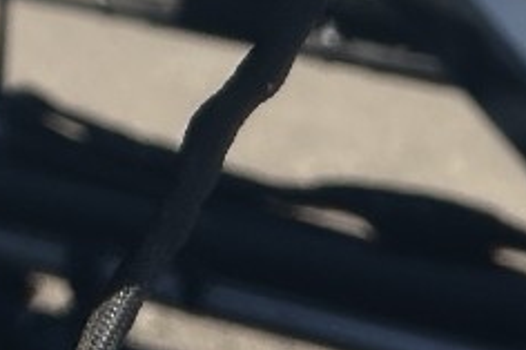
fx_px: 2409
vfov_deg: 7.9
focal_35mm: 165
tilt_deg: -9.8
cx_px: -493
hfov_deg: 11.4
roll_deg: +1.9
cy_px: -408
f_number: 1.5
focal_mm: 5.7
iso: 50
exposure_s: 1/8696
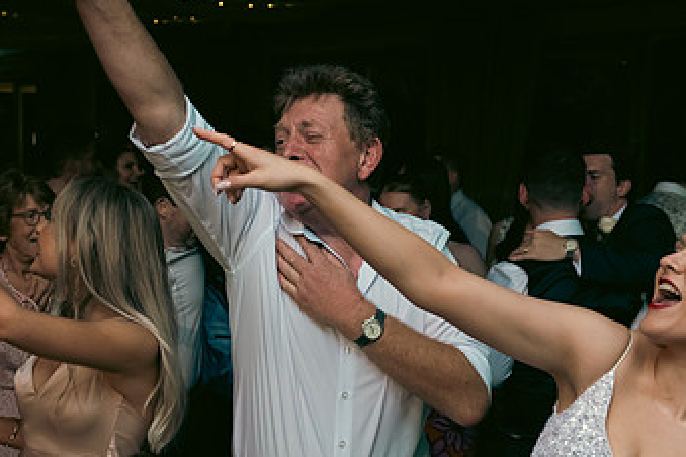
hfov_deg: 37.5
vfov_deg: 25.5
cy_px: 274
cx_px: 308
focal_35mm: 53
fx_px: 1010
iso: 800
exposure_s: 1/160
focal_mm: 31
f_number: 3.5
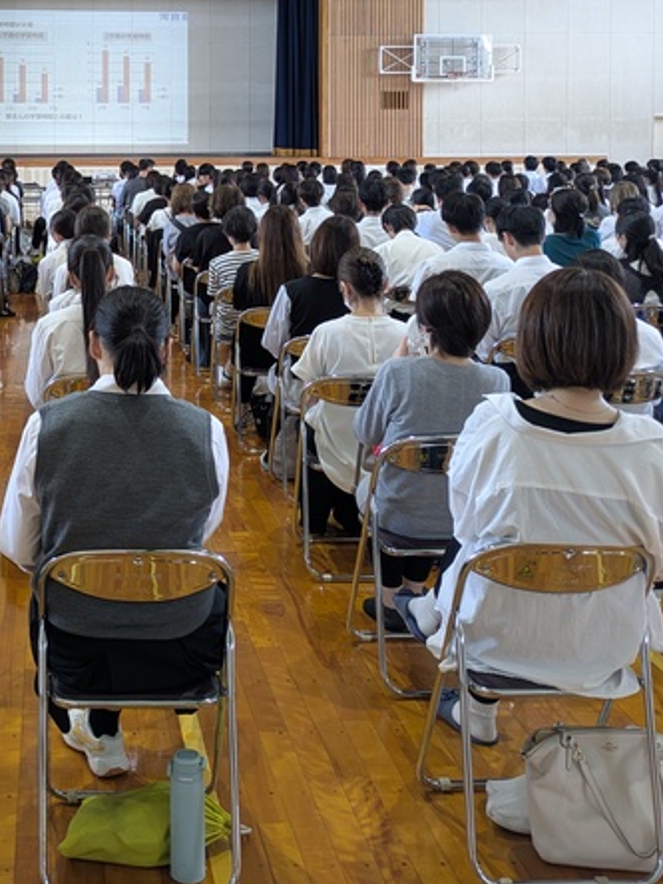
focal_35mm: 48
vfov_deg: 38.1
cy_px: 165
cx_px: 76
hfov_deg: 29.1
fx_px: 1226
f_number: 1.89
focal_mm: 5.43
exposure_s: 1/24
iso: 63
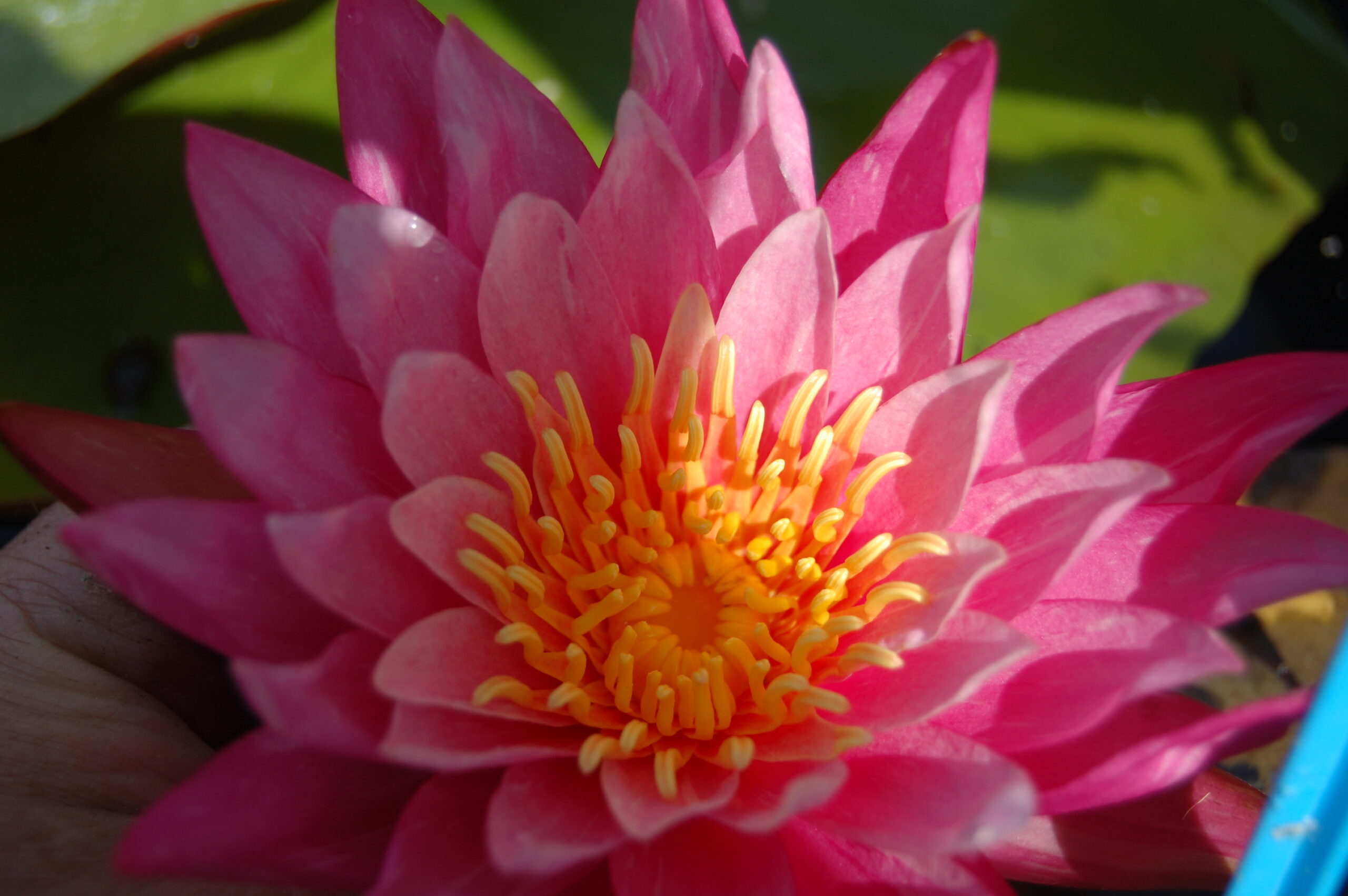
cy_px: 448
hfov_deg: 28.1
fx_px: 2694
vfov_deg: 18.9
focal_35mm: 72
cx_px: 674
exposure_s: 1/640
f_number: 5.6
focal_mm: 48
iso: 200
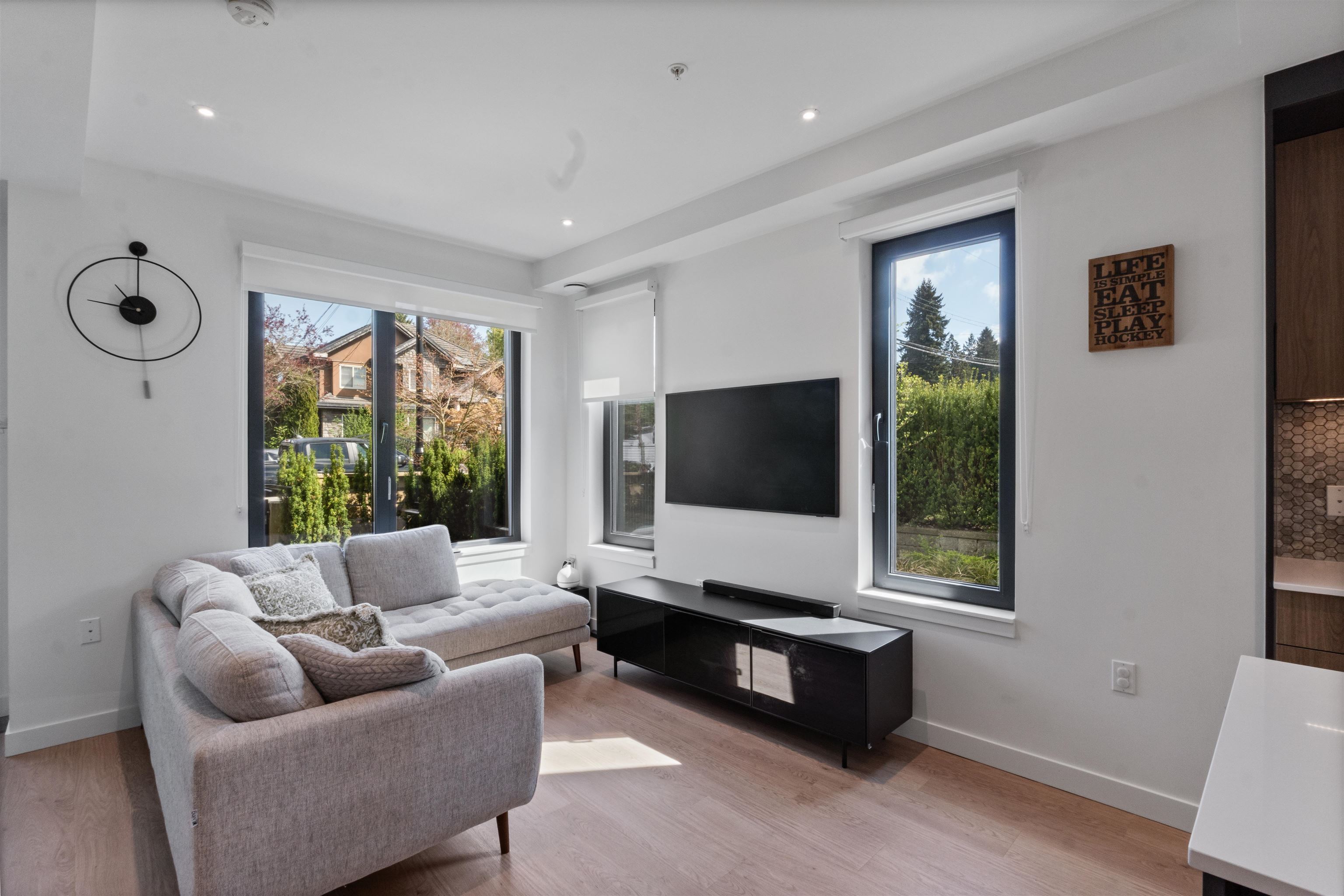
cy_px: 448
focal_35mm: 16
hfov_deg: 95.0
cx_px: 672
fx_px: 616
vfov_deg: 72.1
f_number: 16
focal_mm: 11
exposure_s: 1/2.5
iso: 160
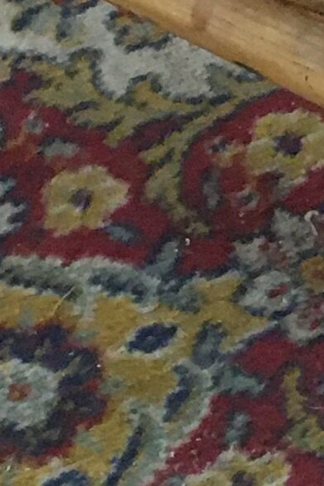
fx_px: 2769
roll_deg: +4.9
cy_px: 274
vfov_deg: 10.0
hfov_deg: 6.3
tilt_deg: -44.7
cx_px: 874
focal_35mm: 205
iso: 200
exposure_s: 1/17
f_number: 2.2
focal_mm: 4.15
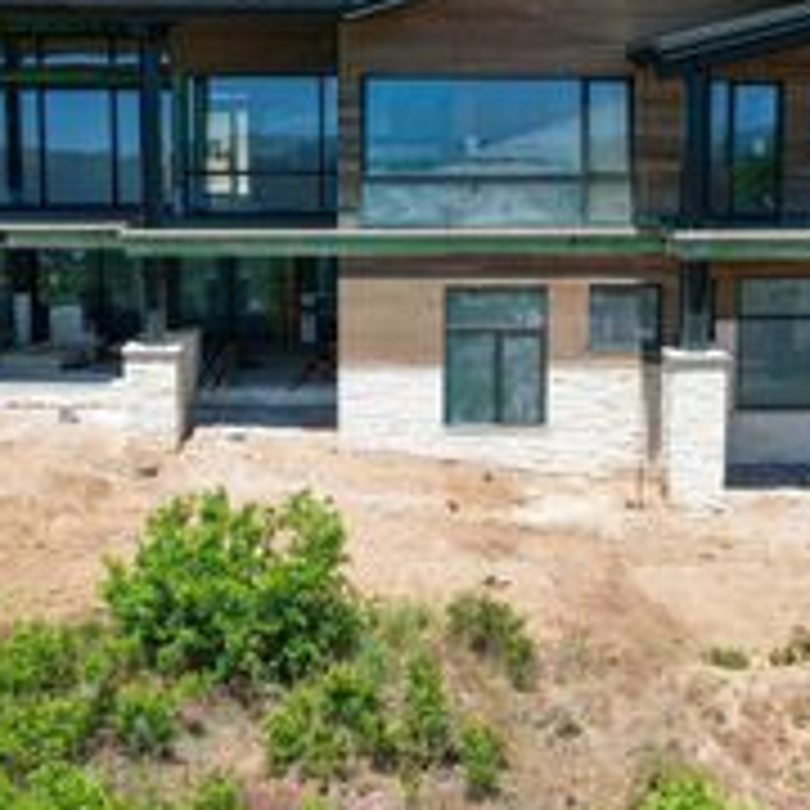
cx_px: 418
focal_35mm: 52
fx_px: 1377
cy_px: 308
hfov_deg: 32.8
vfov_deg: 32.6
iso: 120
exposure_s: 1/1600
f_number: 2.8
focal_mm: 8.38
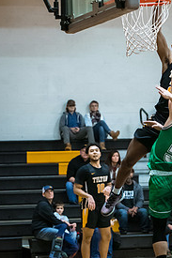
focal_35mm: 172
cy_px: 140
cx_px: 128
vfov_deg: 12.0
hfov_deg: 8.0
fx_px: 1234
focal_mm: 70
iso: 3200
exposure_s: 1/400
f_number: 2.8
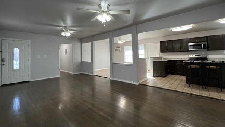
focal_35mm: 15
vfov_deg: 70.2
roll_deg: +1.9
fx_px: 90
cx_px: 114
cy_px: 55
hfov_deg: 103.0
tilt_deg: +1.3
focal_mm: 1.57
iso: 100
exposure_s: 1/120
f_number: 1.8
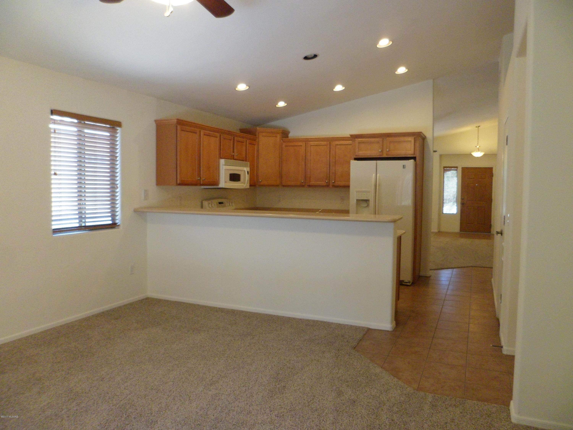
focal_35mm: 26
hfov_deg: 67.3
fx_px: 430
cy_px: 215
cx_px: 286
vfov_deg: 53.1
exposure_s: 1/45
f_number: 3.3
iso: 240
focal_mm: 4.9
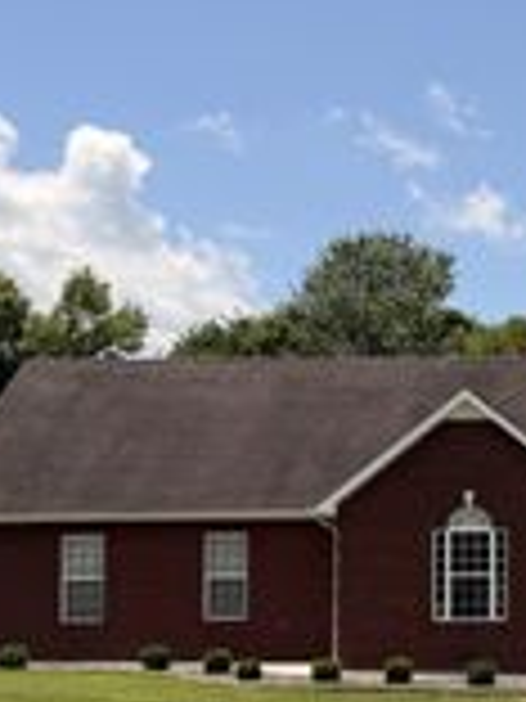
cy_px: 506
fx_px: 1560
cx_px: 710
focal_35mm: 77
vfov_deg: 25.1
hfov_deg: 17.7
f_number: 1.78
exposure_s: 1/5714
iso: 80
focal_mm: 6.76
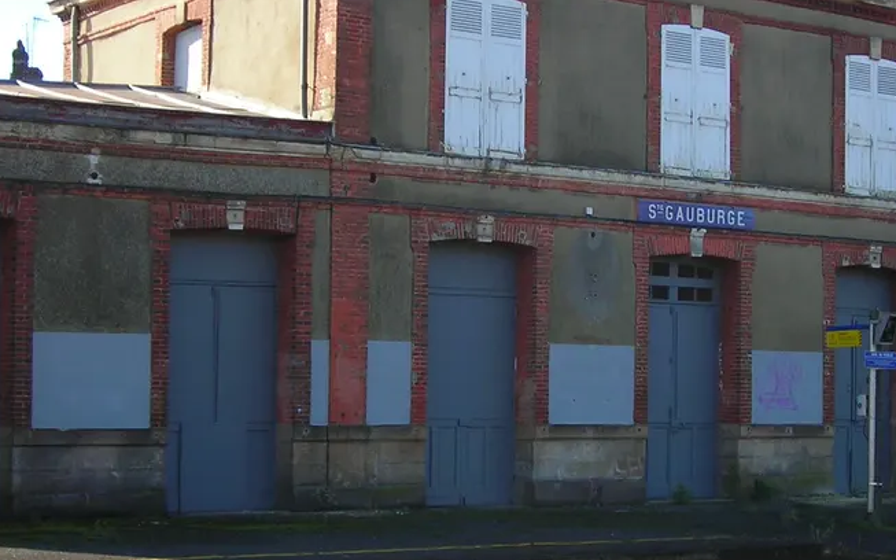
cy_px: 295
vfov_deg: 16.5
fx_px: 1929
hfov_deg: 26.1
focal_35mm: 79
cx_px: 543
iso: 50
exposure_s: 1/240
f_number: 3.2
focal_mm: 6.3
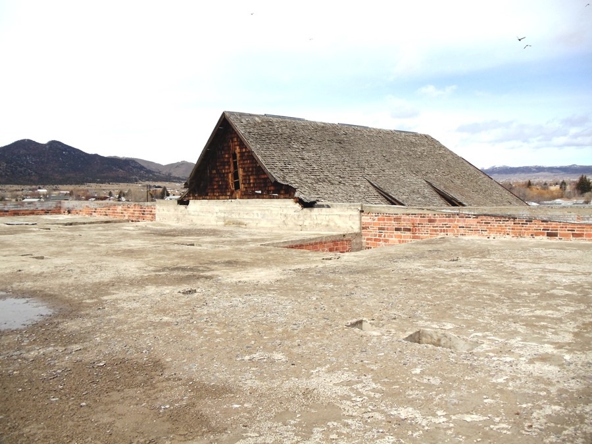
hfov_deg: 42.9
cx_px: 296
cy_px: 222
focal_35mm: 44
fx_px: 752
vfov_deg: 32.9
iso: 80
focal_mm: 6
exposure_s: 1/320
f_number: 7.1
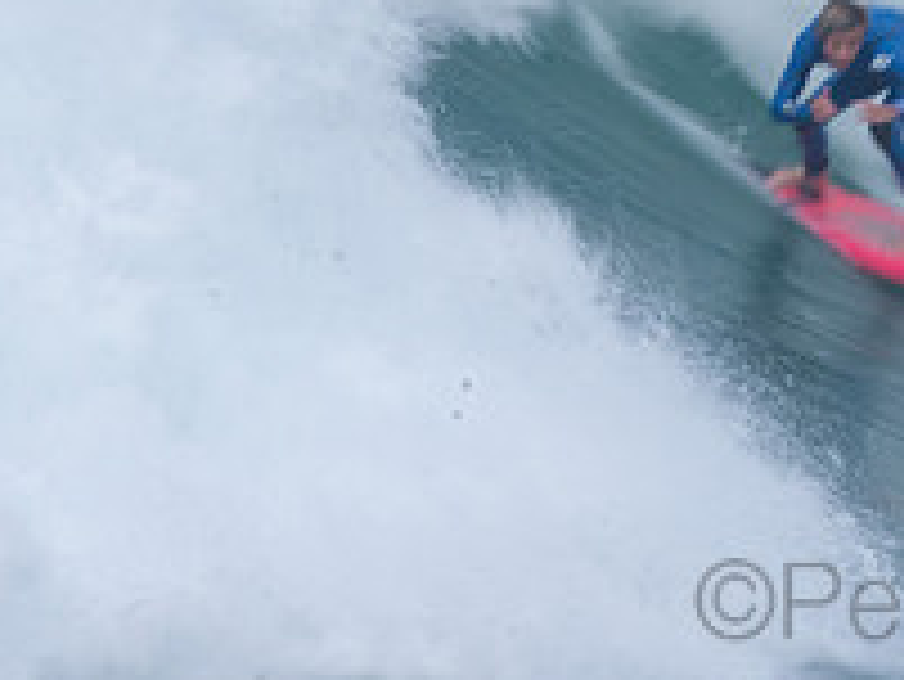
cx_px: 1043
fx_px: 54378
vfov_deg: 0.7
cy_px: -146
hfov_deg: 1.0
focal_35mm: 2081
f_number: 29
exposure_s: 1/20
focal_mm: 500
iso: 100
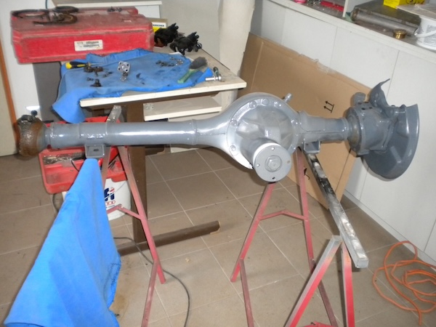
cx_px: 218
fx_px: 441
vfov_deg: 40.7
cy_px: 164
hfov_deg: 52.6
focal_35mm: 35
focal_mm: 6.3
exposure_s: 1/30
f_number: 3.1
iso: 400
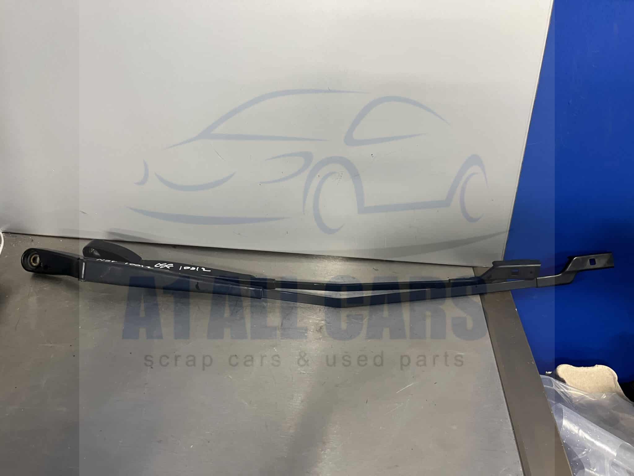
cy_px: 238
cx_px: 317
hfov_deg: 67.3
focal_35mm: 26
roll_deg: +1.9
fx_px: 476
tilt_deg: -30.0
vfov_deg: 53.1
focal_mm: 5.1
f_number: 1.6
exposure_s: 1/50
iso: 250
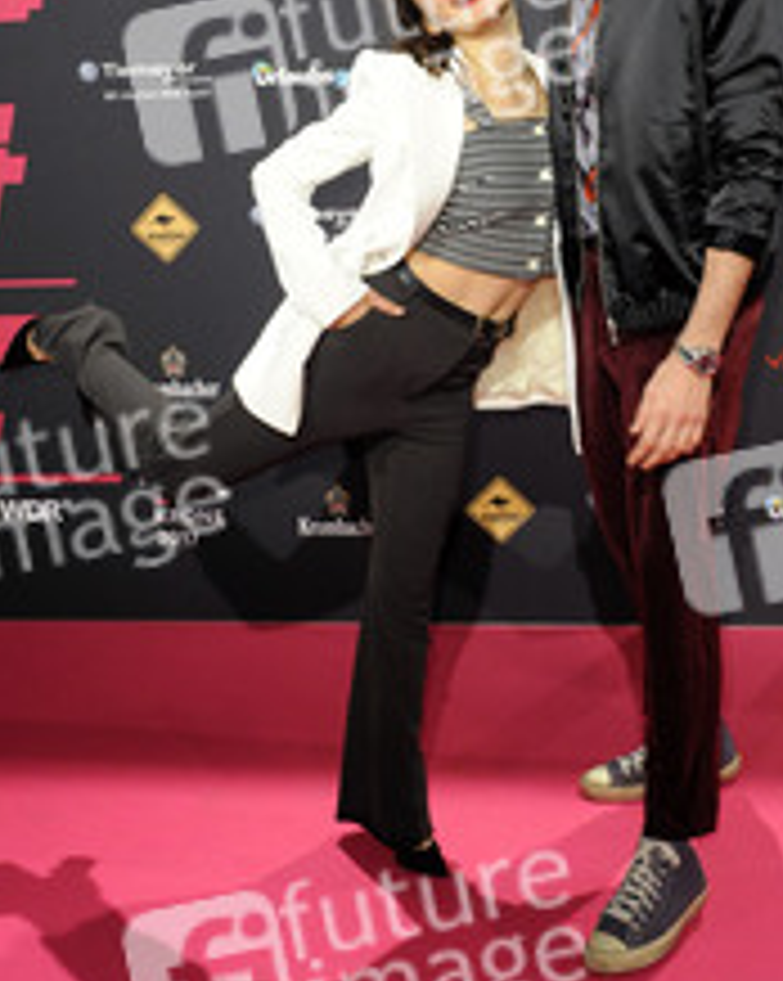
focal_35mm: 50
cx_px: 488
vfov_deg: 36.7
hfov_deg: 30.1
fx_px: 1450
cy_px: 284
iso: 2500
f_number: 6.3
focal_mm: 29
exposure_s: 1/200
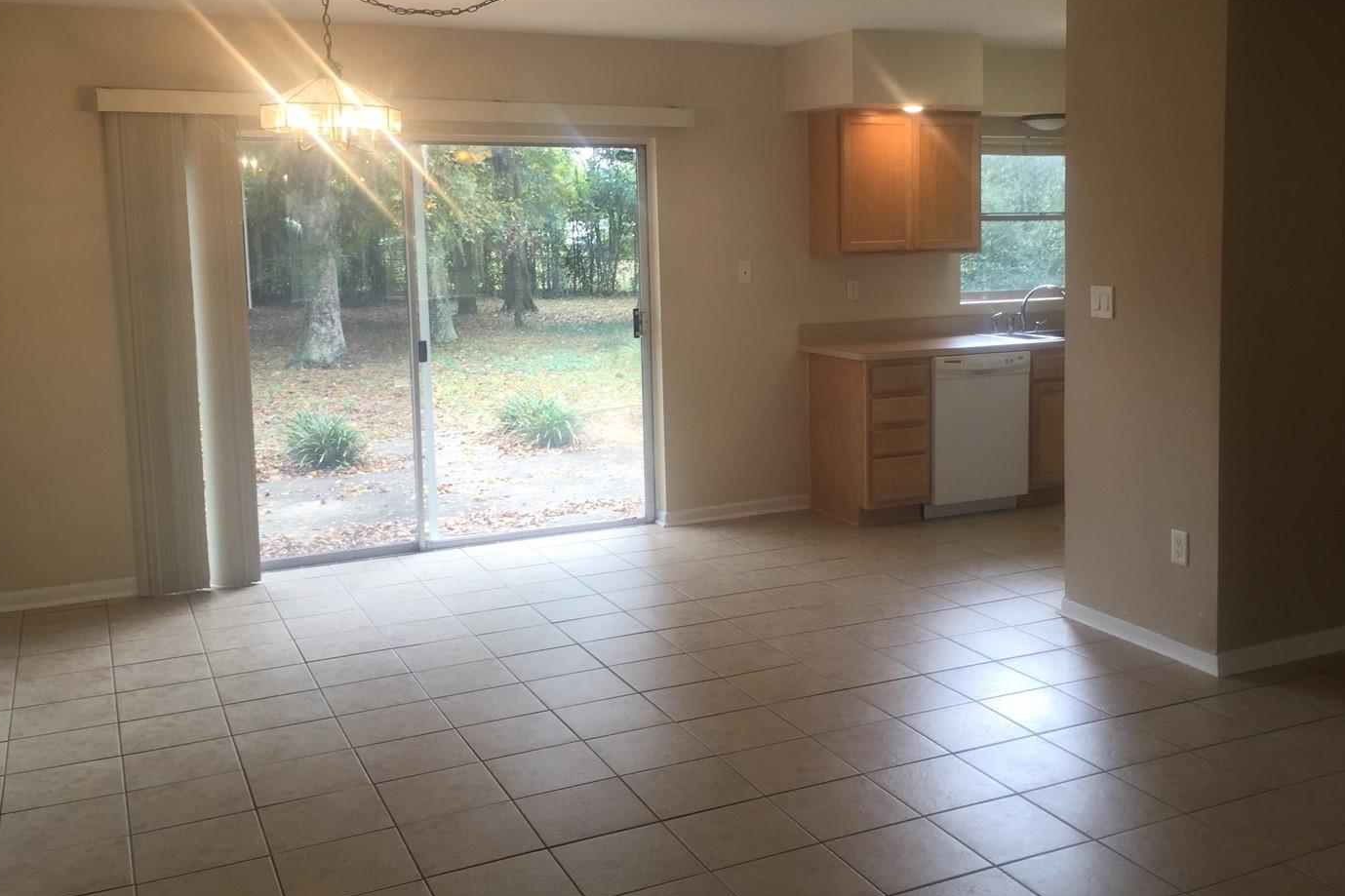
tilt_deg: -4.9
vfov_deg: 37.7
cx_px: 765
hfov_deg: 54.3
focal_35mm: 35
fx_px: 1307
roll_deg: -0.4
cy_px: 361
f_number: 2.2
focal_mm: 4.15
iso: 40
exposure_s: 1/60
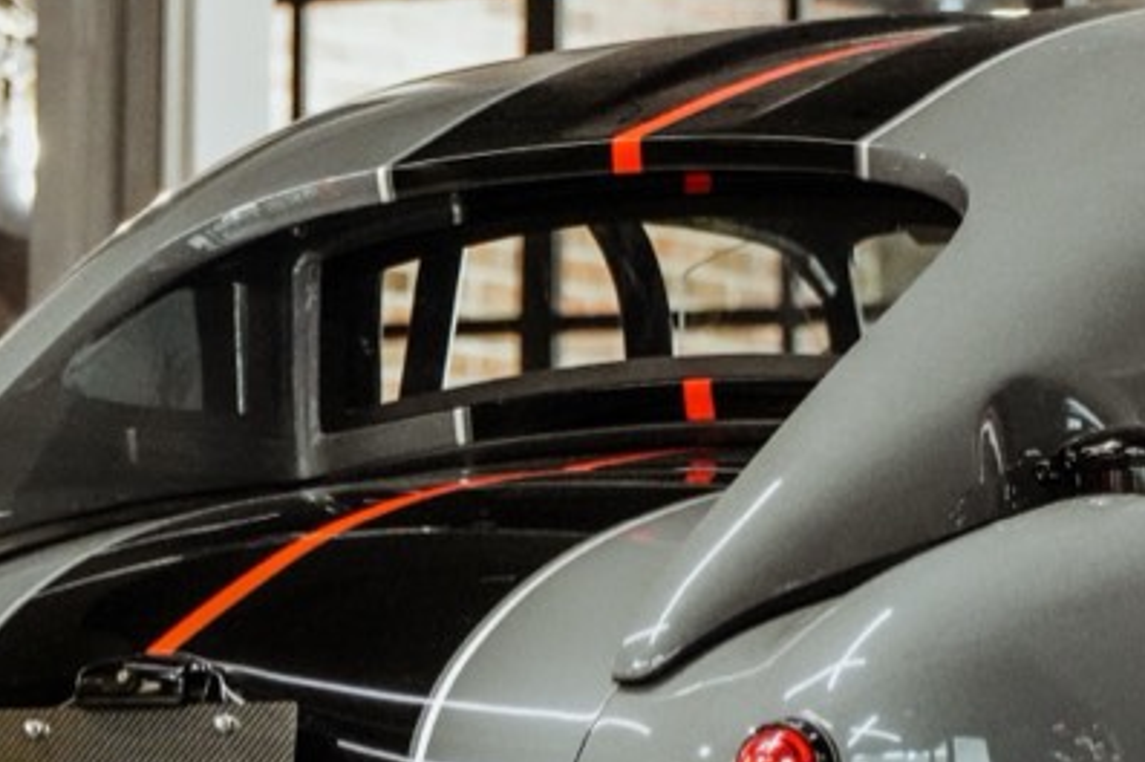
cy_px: 691
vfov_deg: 4.3
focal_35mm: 316
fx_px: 10042
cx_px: 580
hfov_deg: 6.5
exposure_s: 1/100
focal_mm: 88
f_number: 4
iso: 6400
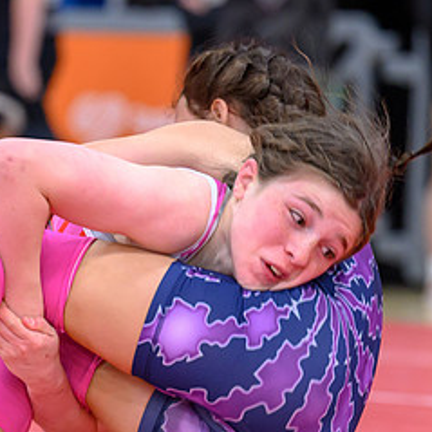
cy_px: 333
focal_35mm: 326
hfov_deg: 5.4
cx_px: 43
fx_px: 4603
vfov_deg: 5.4
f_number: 2.8
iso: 2200
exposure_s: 1/640
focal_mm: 110
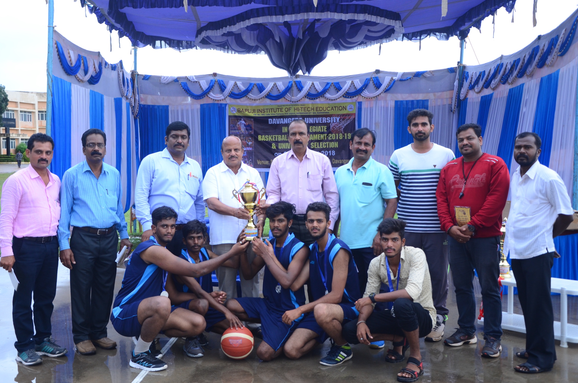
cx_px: 281
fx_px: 657
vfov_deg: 32.5
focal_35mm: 41
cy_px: 189
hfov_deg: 47.5
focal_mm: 26
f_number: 4
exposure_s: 1/125
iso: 400
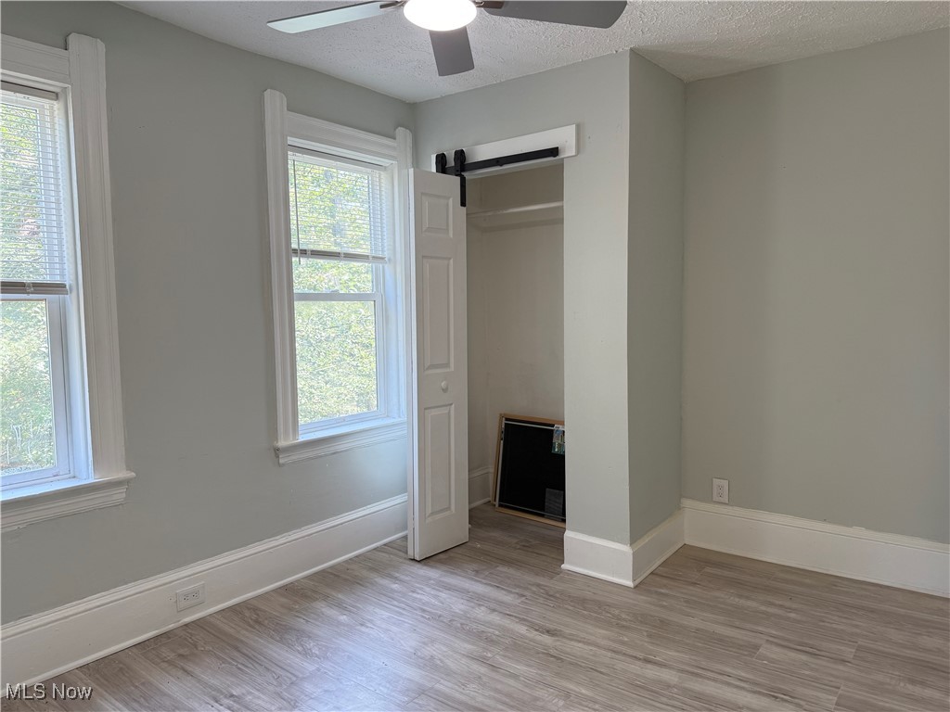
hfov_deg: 71.6
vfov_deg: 56.8
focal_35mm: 24
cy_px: 356
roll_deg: +0.9
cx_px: 475
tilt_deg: -4.1
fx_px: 659
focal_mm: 6.76
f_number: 1.78
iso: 100
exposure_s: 1/133
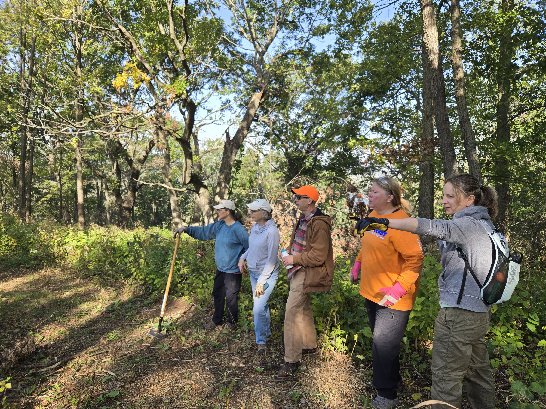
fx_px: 363
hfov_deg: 73.9
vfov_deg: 58.9
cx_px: 273
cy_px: 204
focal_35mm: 23
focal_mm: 5.4
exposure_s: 1/334
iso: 25
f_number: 1.8
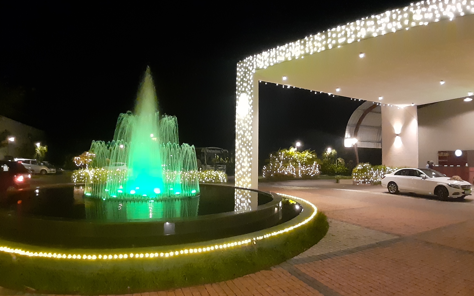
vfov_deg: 59.6
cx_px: 234
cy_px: 159
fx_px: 258
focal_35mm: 20
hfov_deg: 85.1
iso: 800
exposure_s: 1/20
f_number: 2.2
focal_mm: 2.2
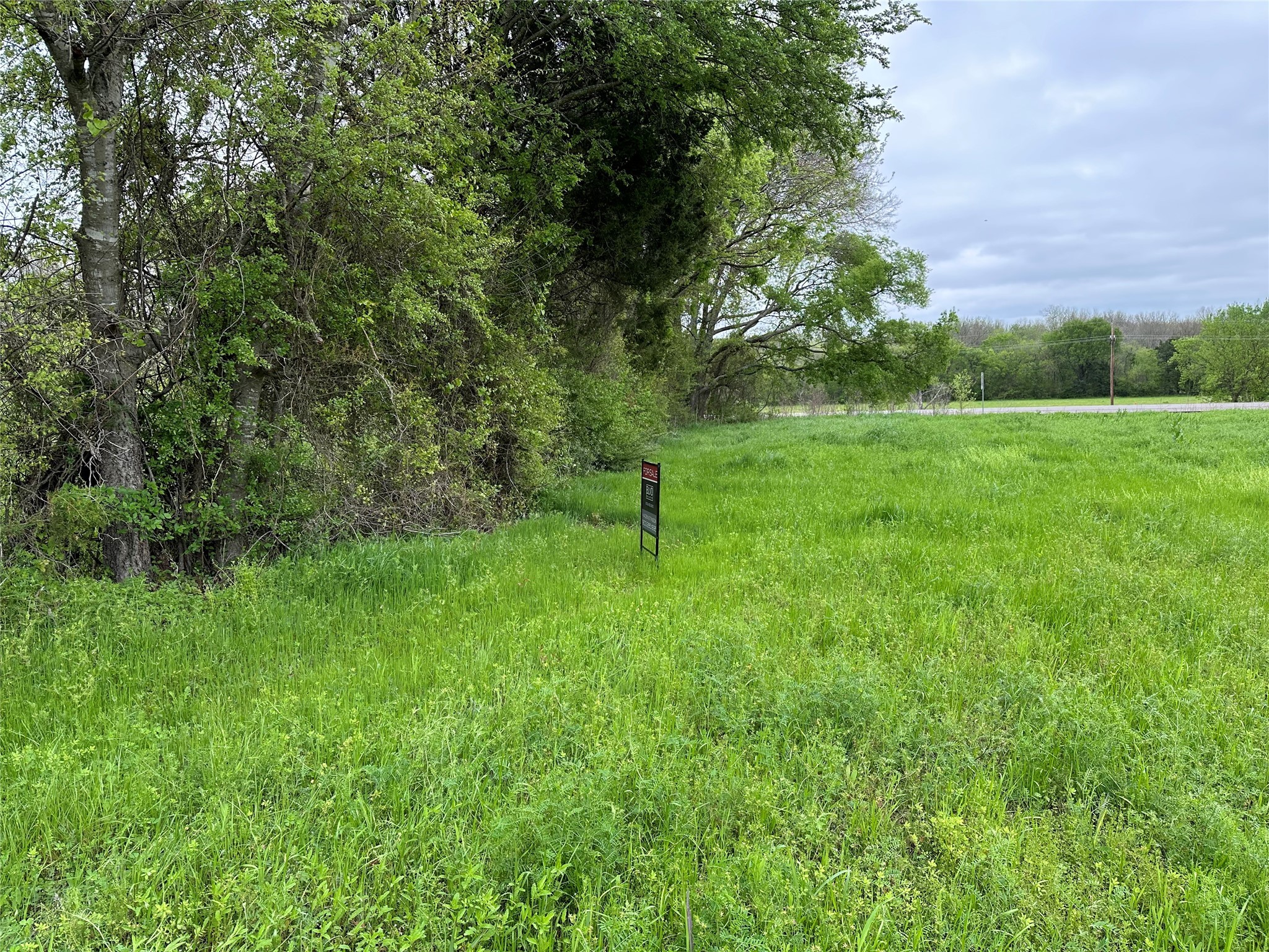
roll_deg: +2.5
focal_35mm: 24
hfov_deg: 71.6
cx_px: 634
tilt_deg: -5.1
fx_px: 880
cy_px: 476
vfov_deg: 56.8
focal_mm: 6.86
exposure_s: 1/555
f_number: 1.78
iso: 80
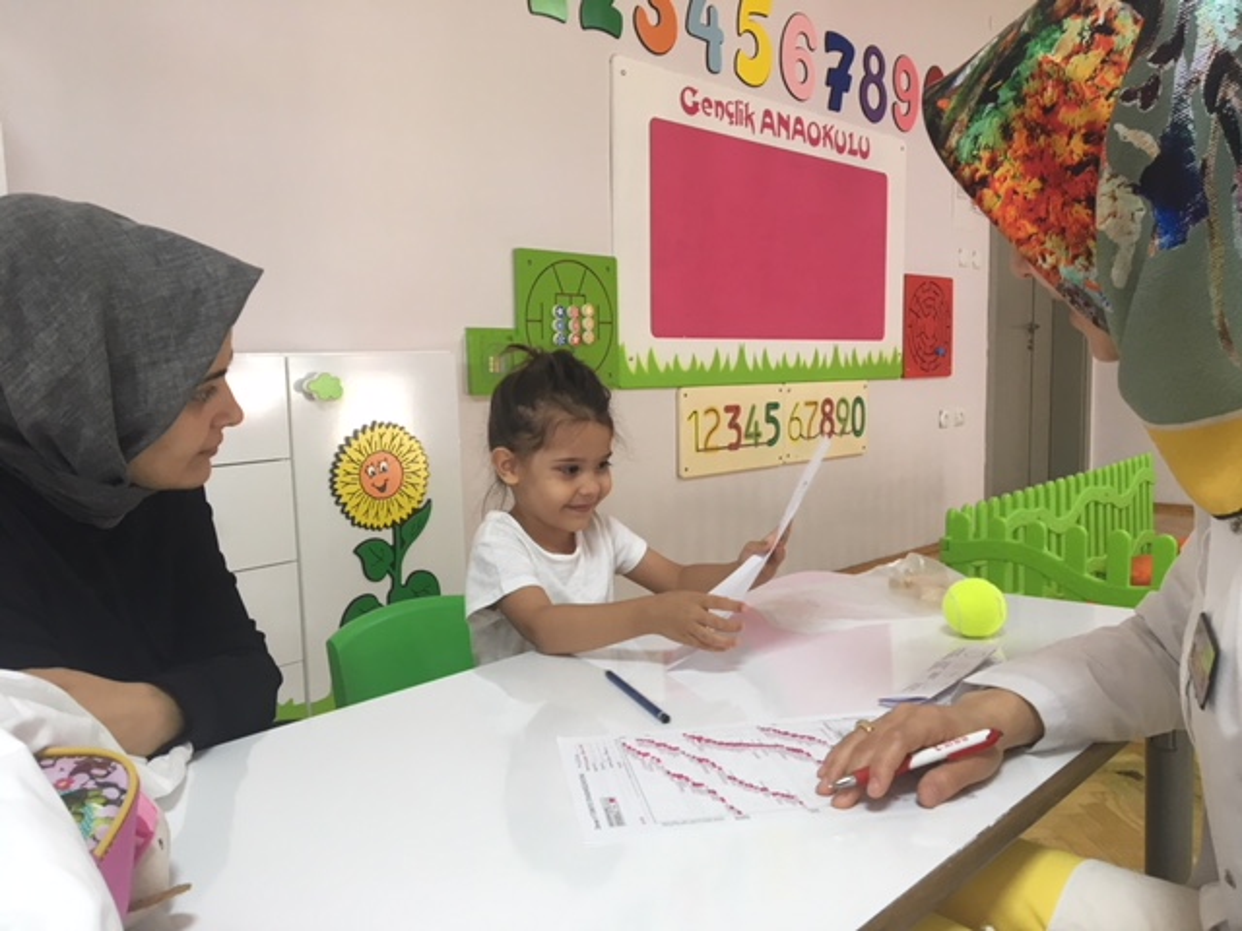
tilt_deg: -6.5
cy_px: 466
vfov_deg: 48.2
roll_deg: +0.8
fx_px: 1041
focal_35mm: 29
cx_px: 621
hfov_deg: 61.7
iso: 80
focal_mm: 4.15
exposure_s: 1/33
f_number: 2.2
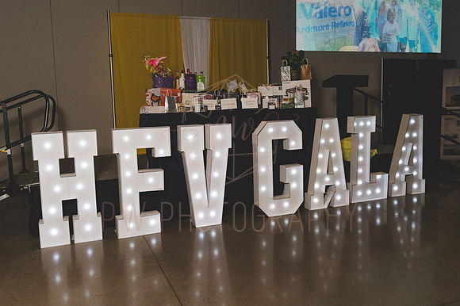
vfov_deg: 44.2
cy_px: 141
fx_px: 377
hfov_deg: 62.5
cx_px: 199
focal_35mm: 30
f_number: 2.8
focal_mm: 26
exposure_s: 1/200
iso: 400
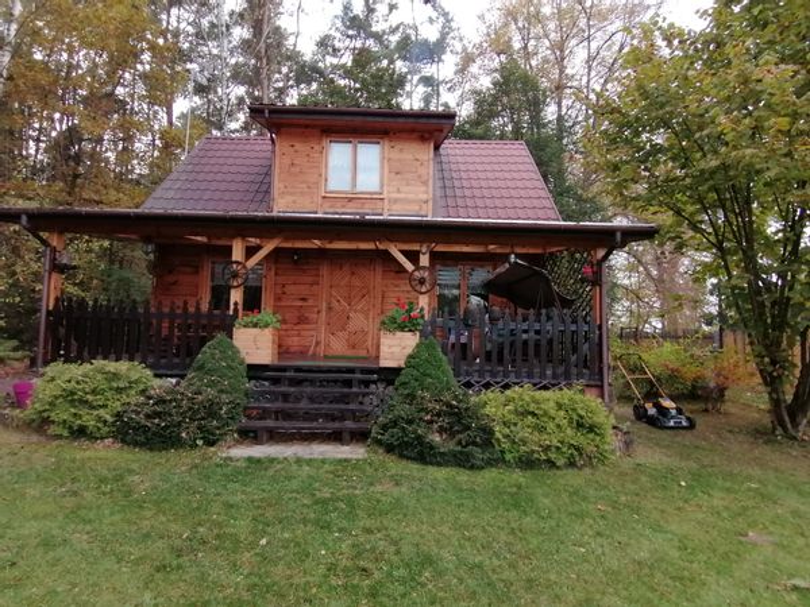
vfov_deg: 66.0
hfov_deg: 81.7
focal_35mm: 20
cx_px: 405
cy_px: 304
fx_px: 468
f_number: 2.4
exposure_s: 1/50
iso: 50
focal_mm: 2.7
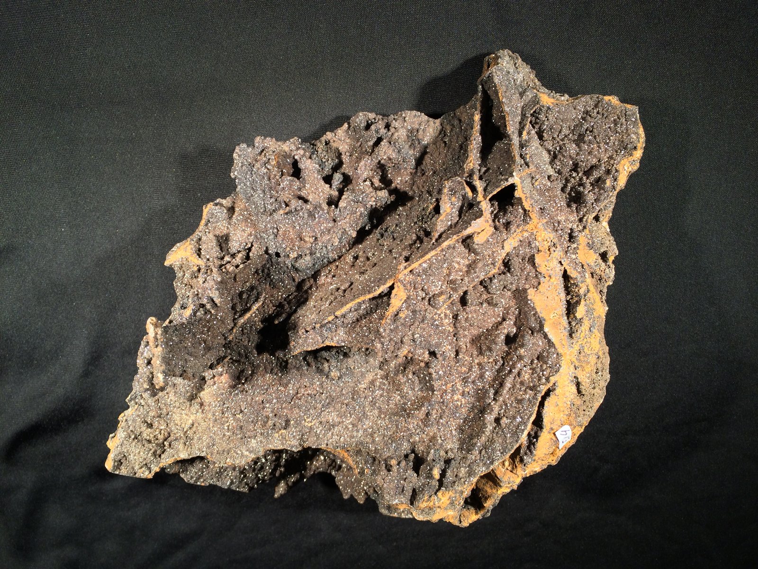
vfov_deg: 48.2
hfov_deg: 61.7
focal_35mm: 29
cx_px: 379
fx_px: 635
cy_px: 284
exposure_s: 1/30
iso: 50
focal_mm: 4.15
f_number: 2.2
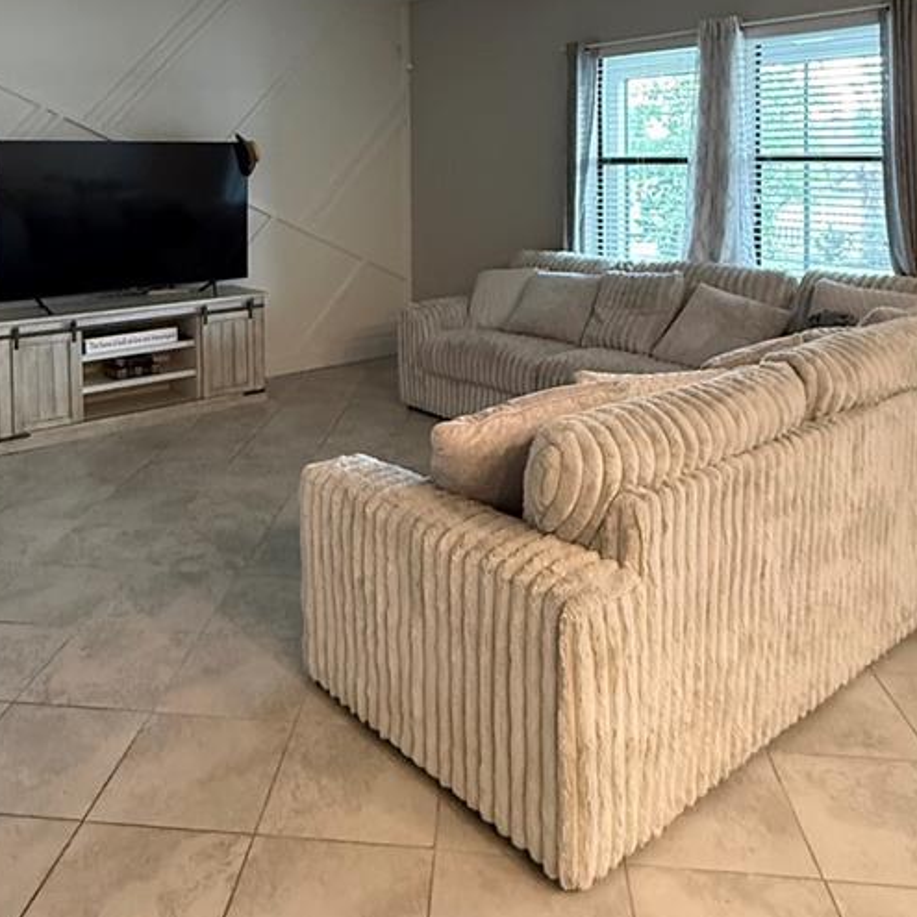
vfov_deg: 51.2
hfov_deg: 53.8
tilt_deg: -2.5
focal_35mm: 30
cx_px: 393
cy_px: 204
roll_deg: -0.1
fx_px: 899
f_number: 2.2
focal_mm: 2.22
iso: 640
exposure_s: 1/60
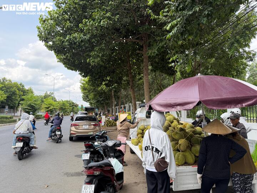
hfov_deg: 71.6
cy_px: 96
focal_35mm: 24
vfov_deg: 56.8
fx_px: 178
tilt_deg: +4.7
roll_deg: +0.4
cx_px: 128
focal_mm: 6.76
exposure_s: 1/1522
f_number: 1.78
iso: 100
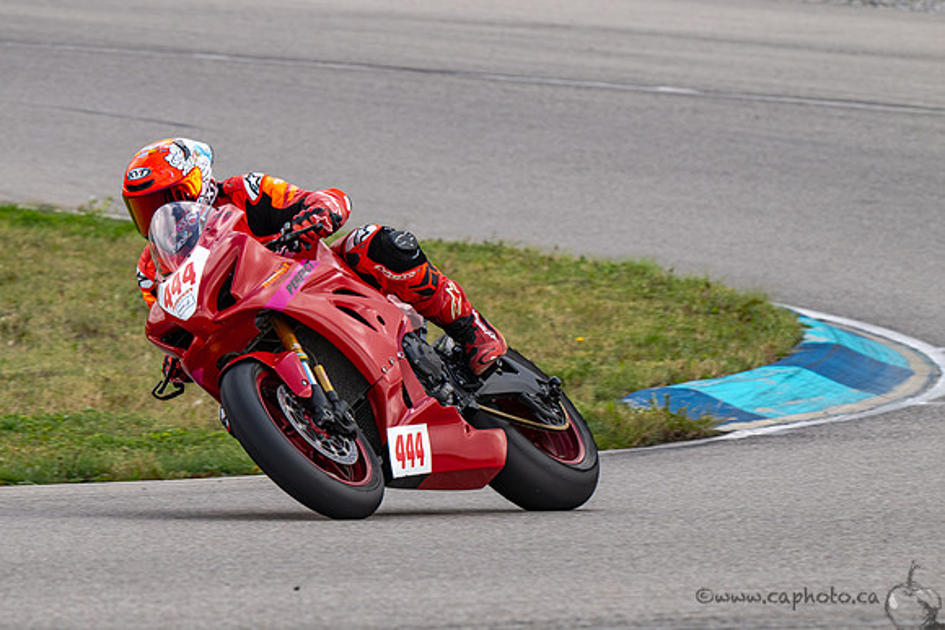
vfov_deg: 3.4
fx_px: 10536
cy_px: 289
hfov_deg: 5.1
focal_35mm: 401
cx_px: 344
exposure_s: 1/800
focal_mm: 310
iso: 560
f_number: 9
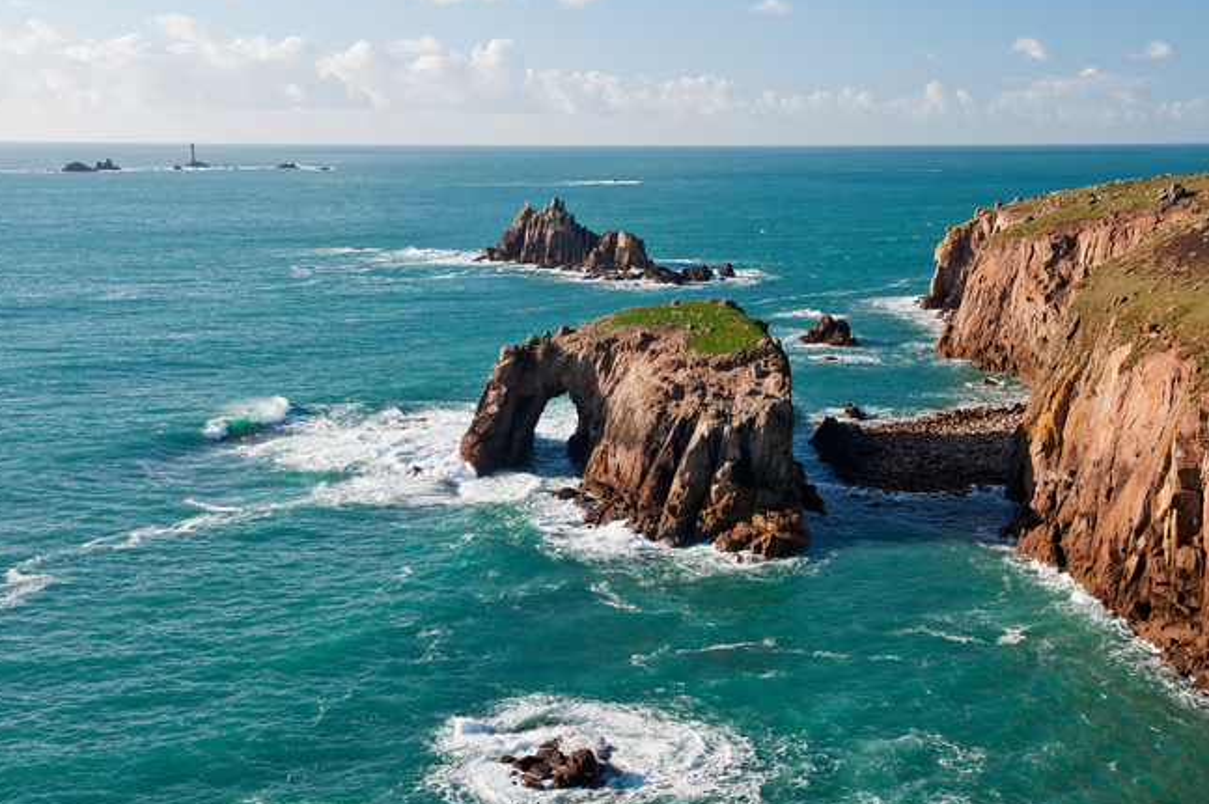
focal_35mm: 47
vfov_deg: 28.6
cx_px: 633
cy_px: 399
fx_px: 1577
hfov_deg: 41.9
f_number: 11
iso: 200
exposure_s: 1/60
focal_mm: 42
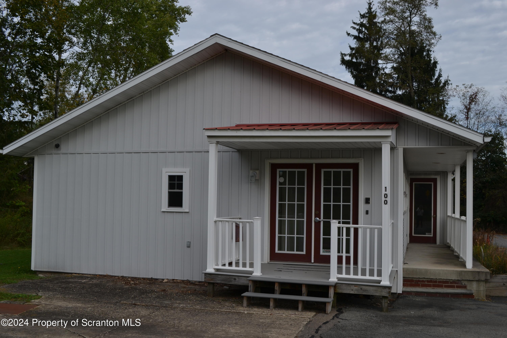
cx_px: 254
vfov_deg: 34.2
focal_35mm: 39
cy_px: 169
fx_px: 549
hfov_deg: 49.6
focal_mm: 26
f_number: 8
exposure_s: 1/250
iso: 100
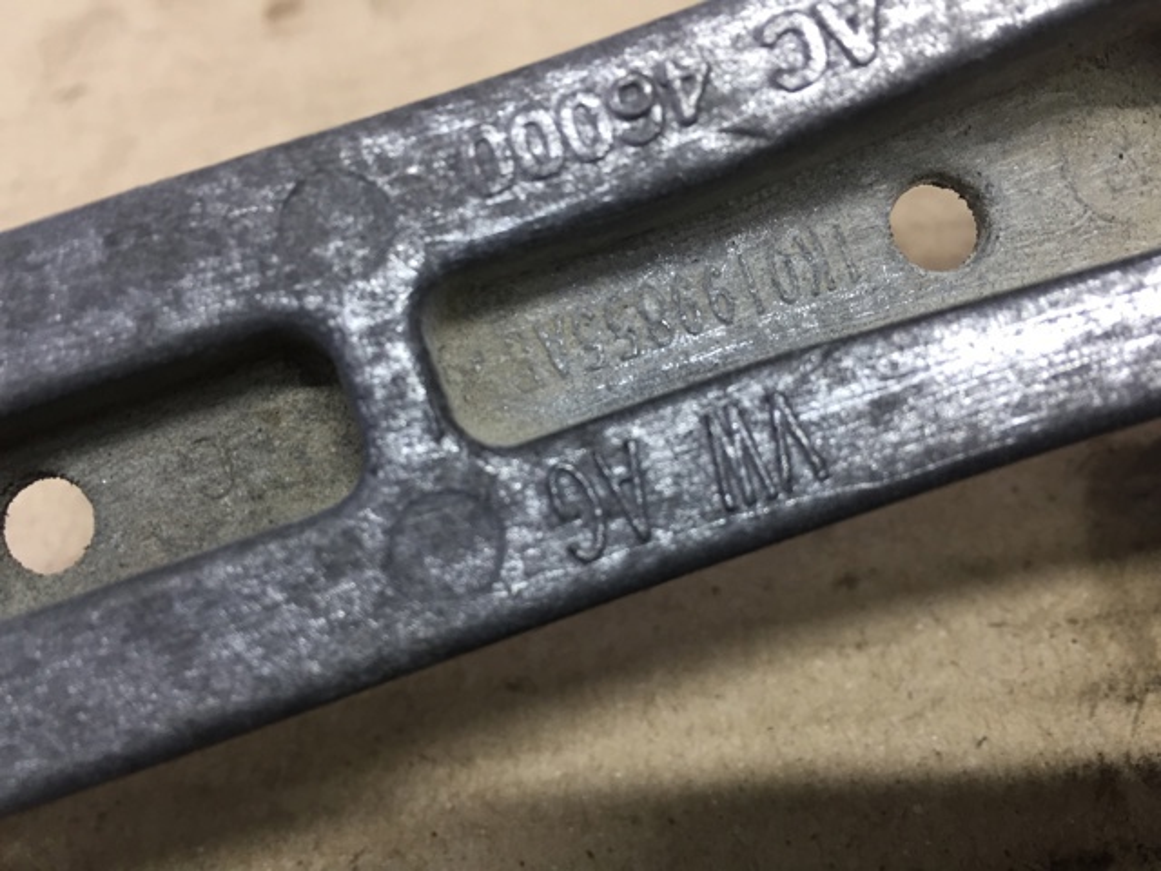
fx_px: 973
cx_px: 580
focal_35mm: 29
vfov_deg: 48.2
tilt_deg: -48.6
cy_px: 436
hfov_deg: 61.7
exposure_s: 1/33
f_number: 2.2
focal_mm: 4.15
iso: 64
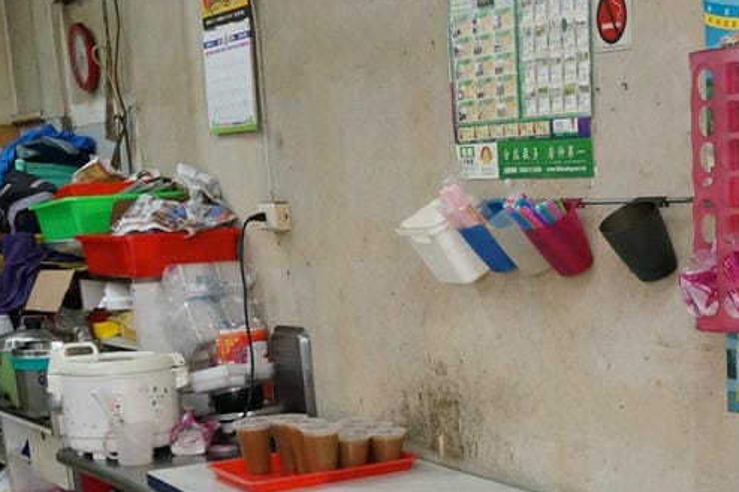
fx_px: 1420
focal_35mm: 69
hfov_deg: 28.5
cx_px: 603
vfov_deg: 18.8
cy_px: 565
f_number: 4
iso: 2500
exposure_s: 1/160
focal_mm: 19
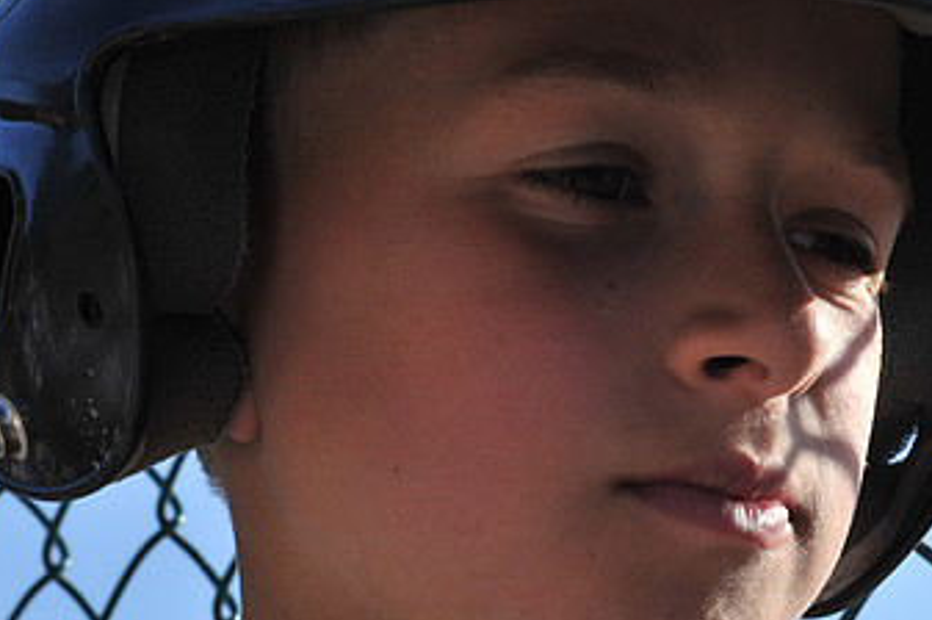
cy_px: 334
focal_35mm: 129
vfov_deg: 10.6
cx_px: 680
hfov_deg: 15.8
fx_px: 3336
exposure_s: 1/500
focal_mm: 50
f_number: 11
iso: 400
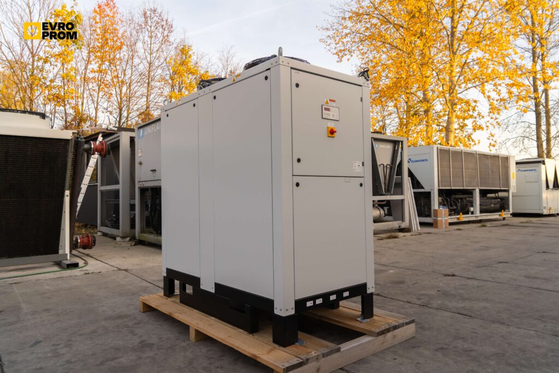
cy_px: 186
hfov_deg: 71.5
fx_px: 388
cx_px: 280
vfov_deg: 51.3
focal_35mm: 25
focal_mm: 25
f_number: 6.3
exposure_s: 1/160
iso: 200
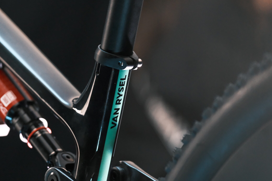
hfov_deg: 8.0
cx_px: 128
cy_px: 111
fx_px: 1949
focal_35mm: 258
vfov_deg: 5.3
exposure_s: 1/320
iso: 6400
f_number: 3.2
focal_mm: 140
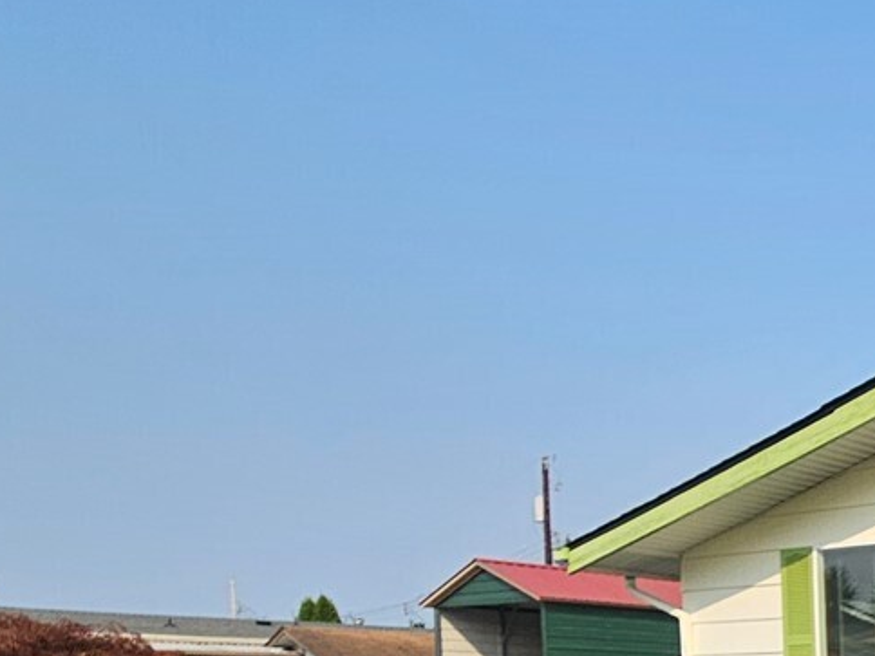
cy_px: 772
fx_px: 1087
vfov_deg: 29.3
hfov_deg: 29.3
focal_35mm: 43
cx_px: 1278
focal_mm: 2.2
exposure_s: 1/2686
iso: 50
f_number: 2.2
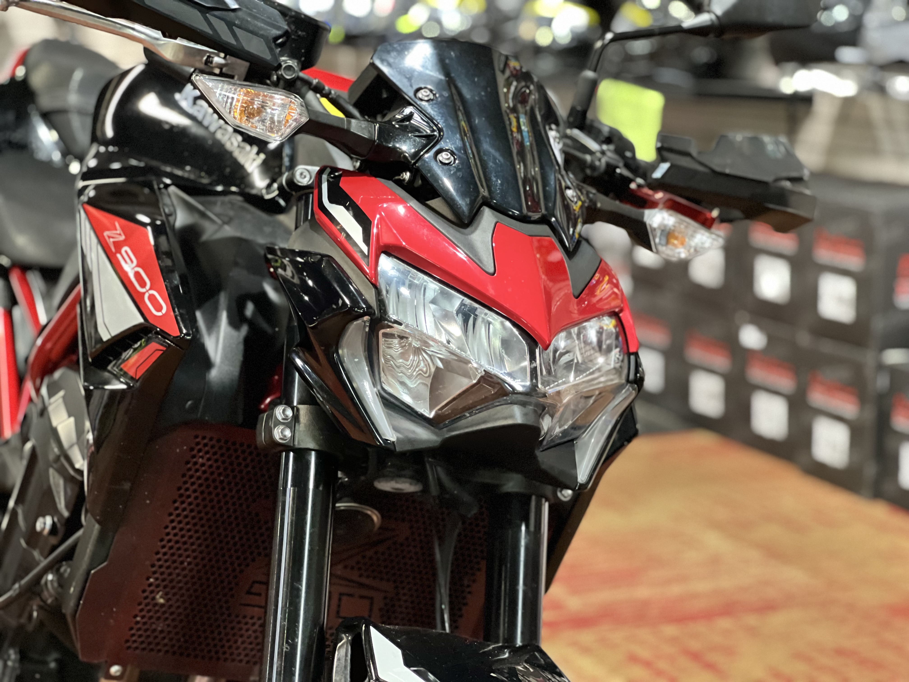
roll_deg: -0.9
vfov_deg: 19.1
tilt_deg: -9.9
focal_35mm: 77
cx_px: 454
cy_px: 341
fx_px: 2022
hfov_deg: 25.3
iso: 640
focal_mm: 9
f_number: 2.8
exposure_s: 1/15
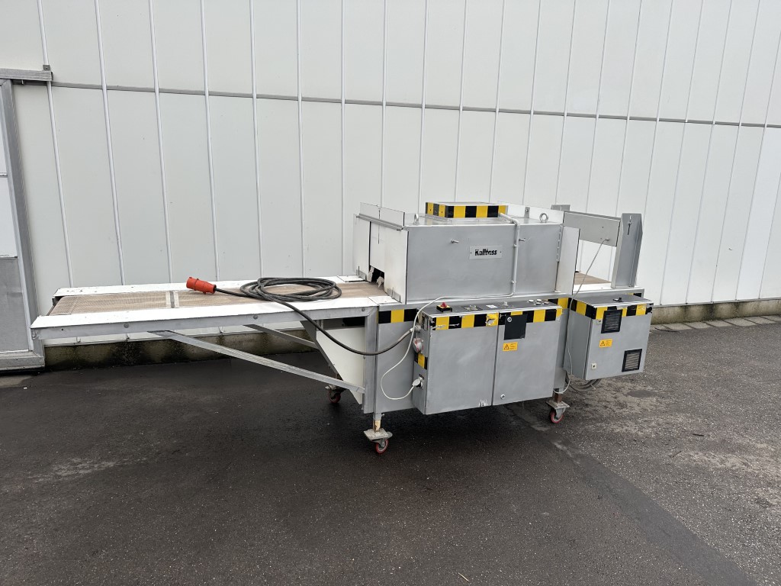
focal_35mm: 24
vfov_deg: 56.8
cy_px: 293
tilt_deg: -11.9
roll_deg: -1.5
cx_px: 390
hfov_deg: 71.6
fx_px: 541
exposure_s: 1/654
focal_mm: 6.86
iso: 80
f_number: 1.78
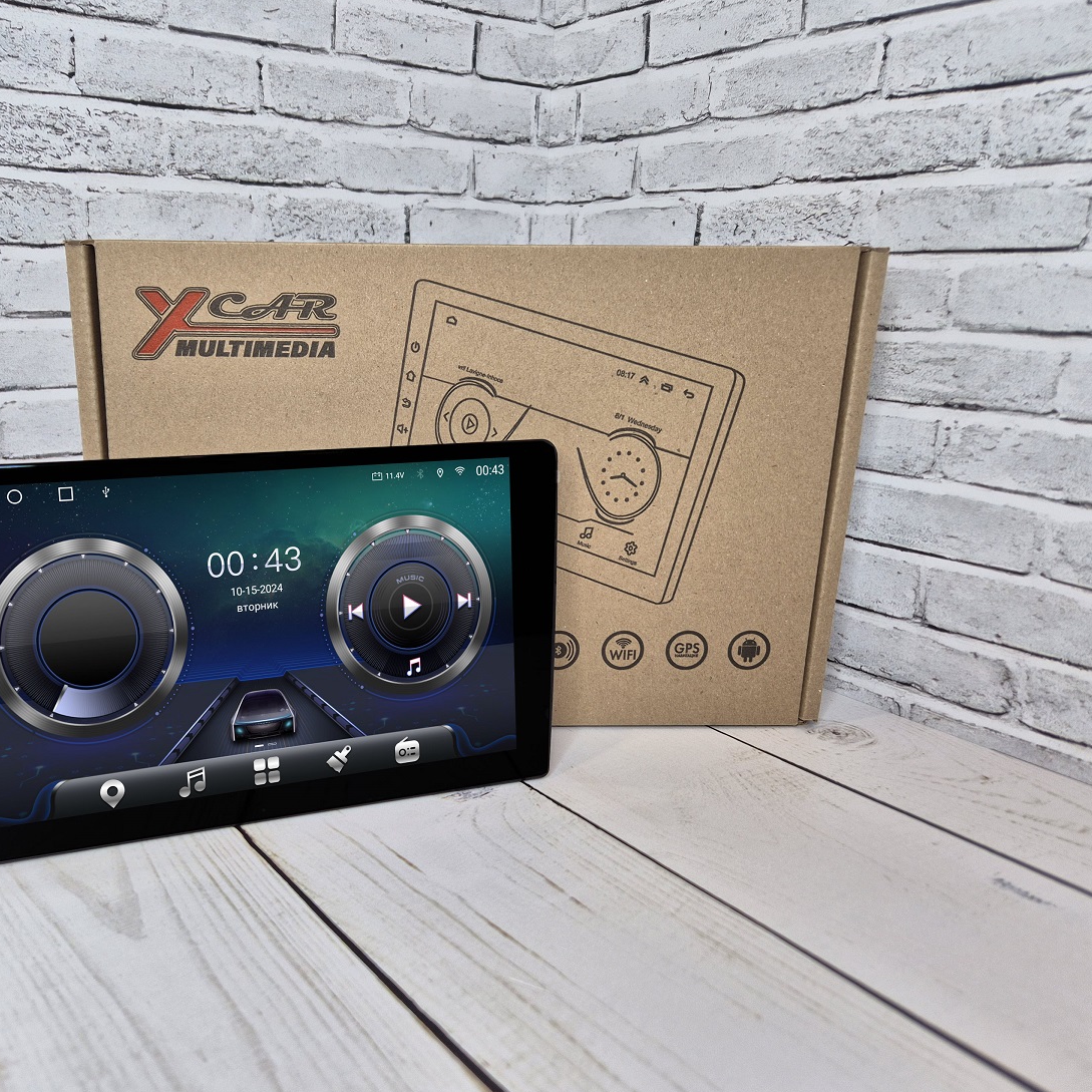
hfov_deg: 56.3
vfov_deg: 57.3
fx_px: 999
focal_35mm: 28
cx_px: 378
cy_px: 538
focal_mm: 5.4
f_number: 1.8
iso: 40
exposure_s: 1/100
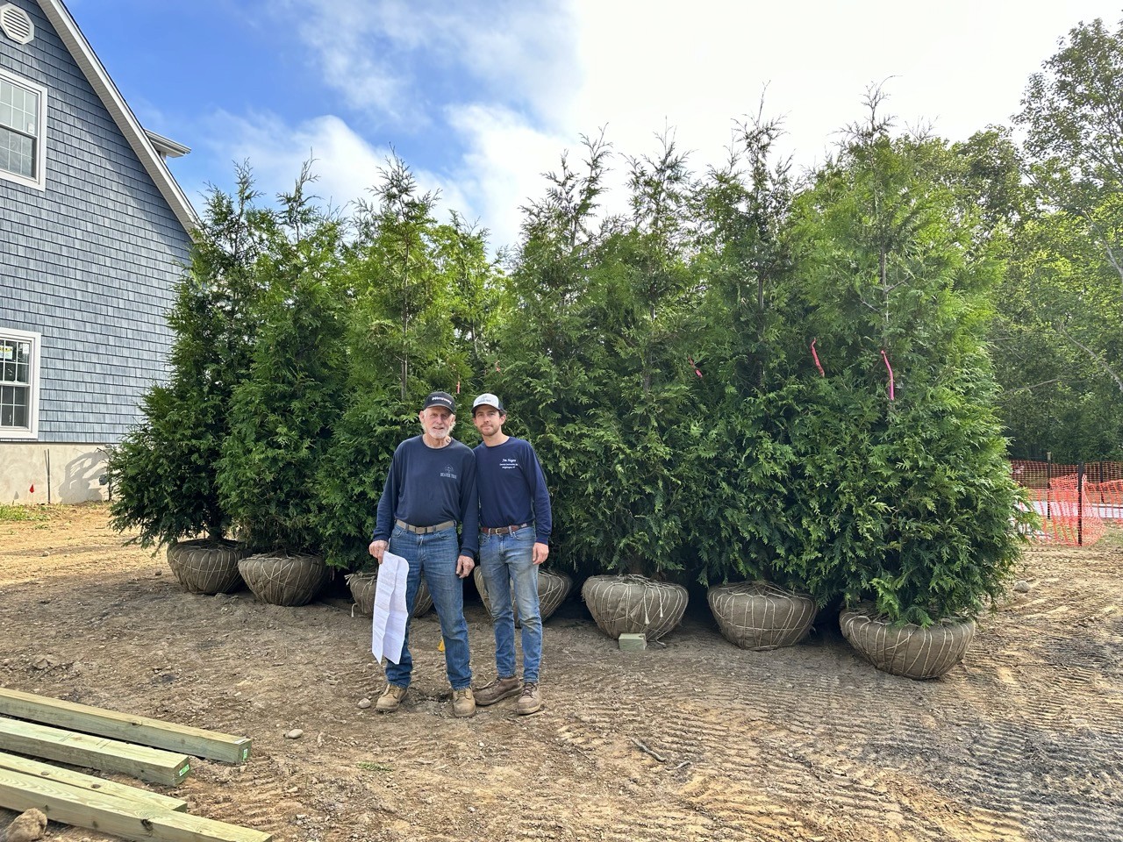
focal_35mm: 24
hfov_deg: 71.6
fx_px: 779
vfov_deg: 56.8
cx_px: 562
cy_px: 421
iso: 80
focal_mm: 6.86
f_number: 1.78
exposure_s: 1/910
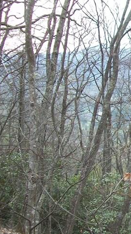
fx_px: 457
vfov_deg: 28.6
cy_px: 109
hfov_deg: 14.7
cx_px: 221
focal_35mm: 74
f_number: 2.9
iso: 80
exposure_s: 1/200
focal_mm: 5.7
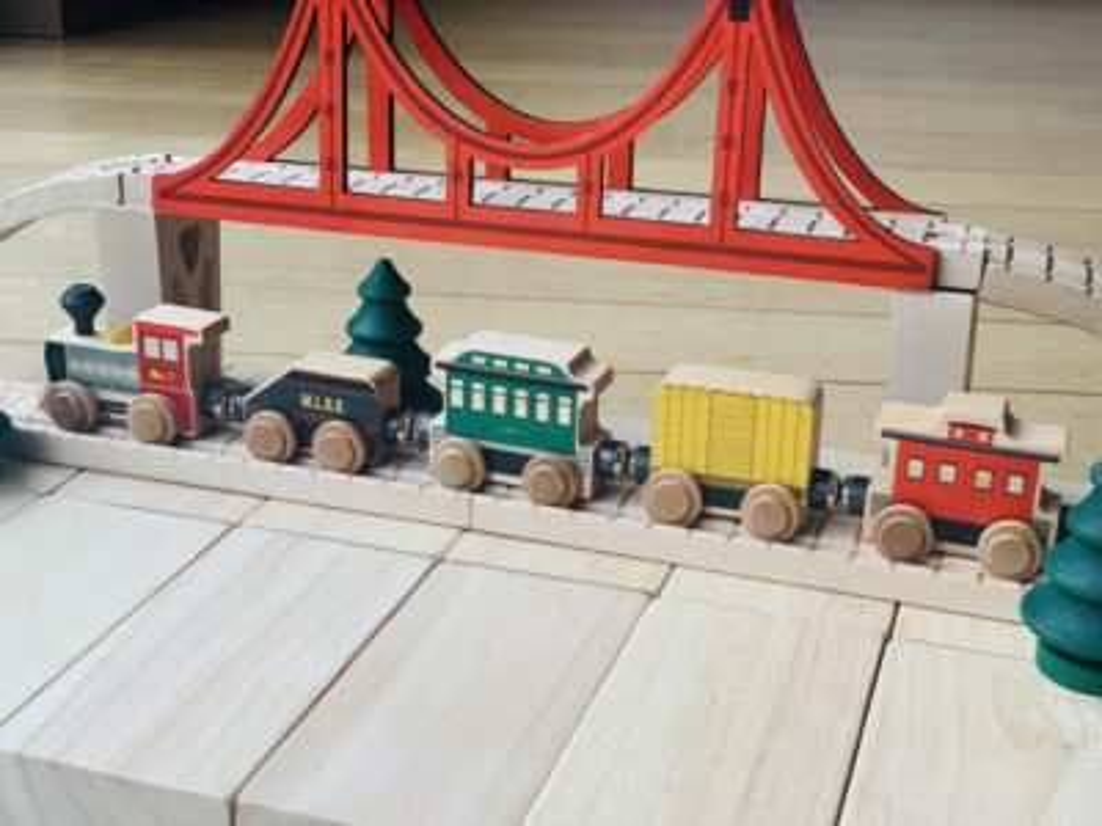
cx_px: 551
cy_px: 413
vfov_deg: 28.0
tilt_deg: -22.5
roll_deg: -3.1
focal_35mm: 52
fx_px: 1655
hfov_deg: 36.8
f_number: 2.4
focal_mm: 6
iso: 80
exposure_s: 1/122
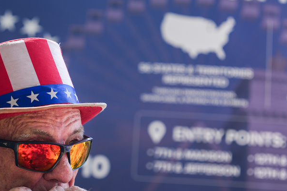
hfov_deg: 18.1
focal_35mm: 113
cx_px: 129
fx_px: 900
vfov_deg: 12.1
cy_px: 137
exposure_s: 1/500
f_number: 2.8
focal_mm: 66
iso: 100
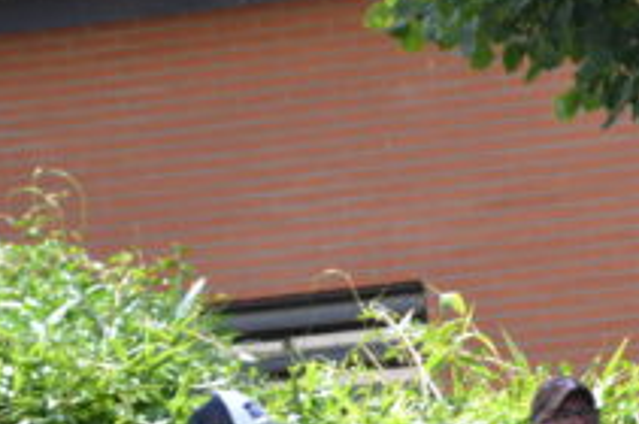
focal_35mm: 523
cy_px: 612
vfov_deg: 2.6
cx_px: 836
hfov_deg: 3.9
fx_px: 9263
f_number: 5.6
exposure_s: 1/400
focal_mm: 105
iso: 400
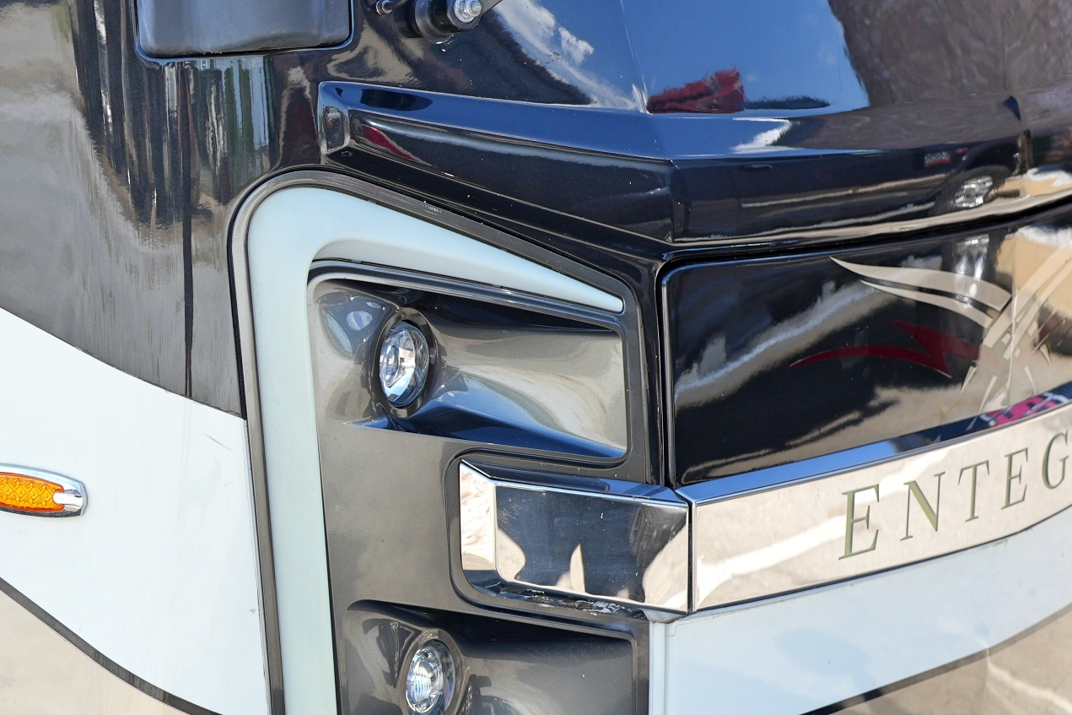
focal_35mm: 118
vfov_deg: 11.6
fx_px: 3513
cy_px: 362
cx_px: -57
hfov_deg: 16.9
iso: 100
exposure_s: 1/320
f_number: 3.5
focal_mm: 50
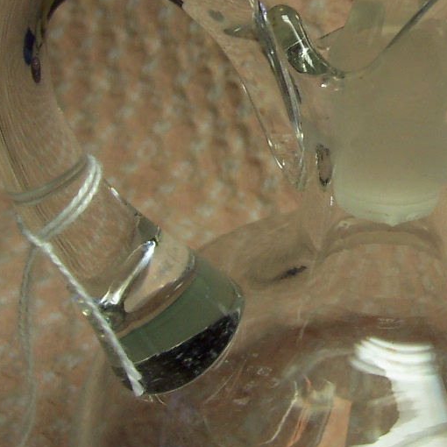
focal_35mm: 77
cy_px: 96
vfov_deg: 22.2
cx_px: 365
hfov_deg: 22.1
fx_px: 1125
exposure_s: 1/125
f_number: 2.8
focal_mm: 5.6
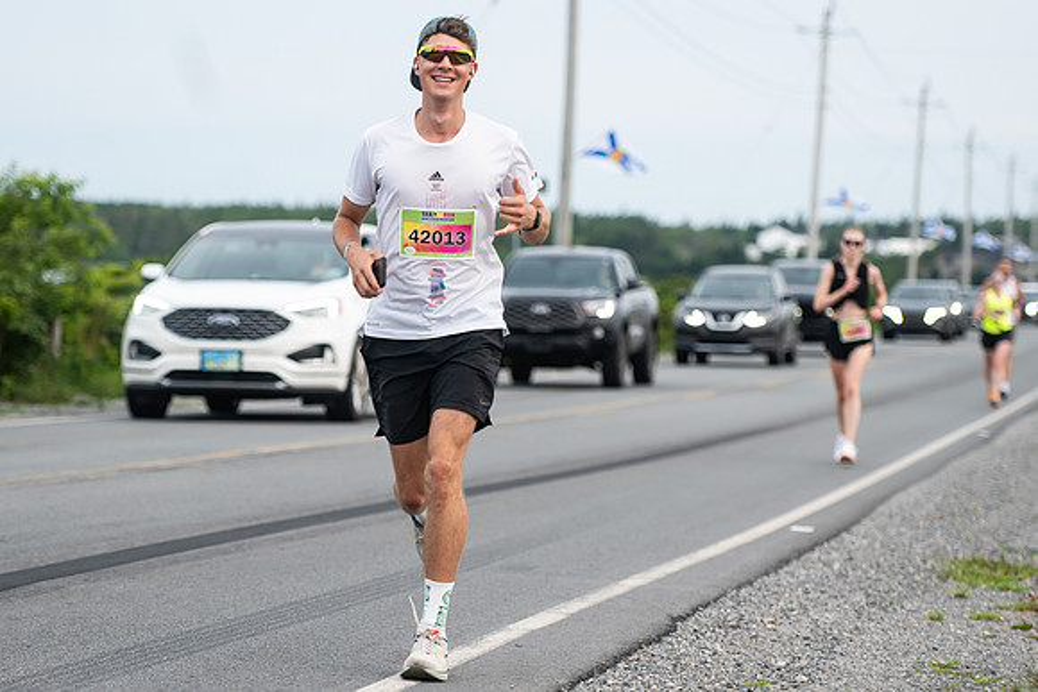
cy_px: 337
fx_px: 4202
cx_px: 431
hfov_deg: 14.1
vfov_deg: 9.4
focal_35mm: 146
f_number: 4
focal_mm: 102
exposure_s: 1/800
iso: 500
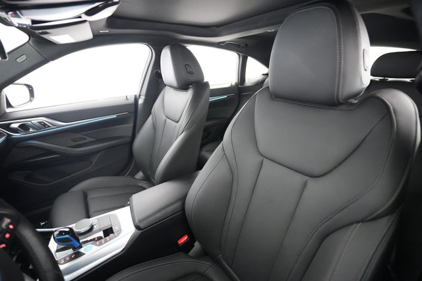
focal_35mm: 17
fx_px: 199
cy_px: 140
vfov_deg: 70.4
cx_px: 211
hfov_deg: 93.3
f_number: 2.8
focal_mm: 17
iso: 12800
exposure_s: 1/40
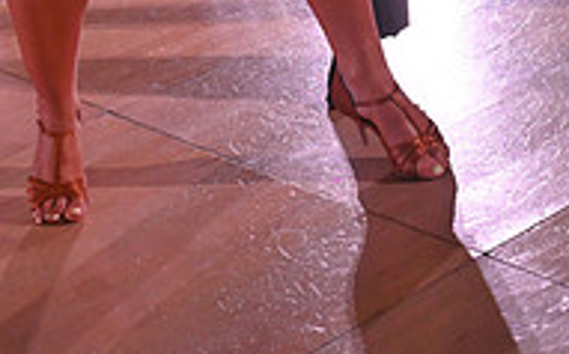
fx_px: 1534
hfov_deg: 21.0
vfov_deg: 11.3
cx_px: 290
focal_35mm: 99
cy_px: -452
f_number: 6.3
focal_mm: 32
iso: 3200
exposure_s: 1/320
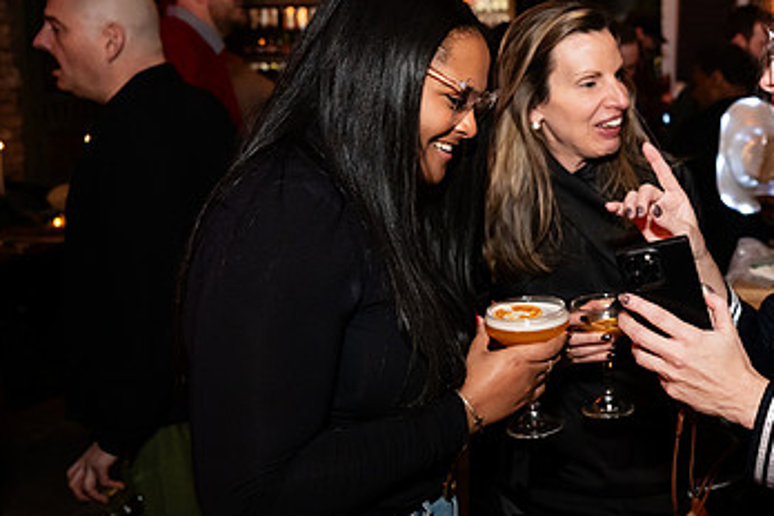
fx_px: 881
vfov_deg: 32.6
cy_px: 215
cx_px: 603
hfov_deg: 45.4
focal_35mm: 41
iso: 3200
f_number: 3.2
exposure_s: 1/100
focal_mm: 24
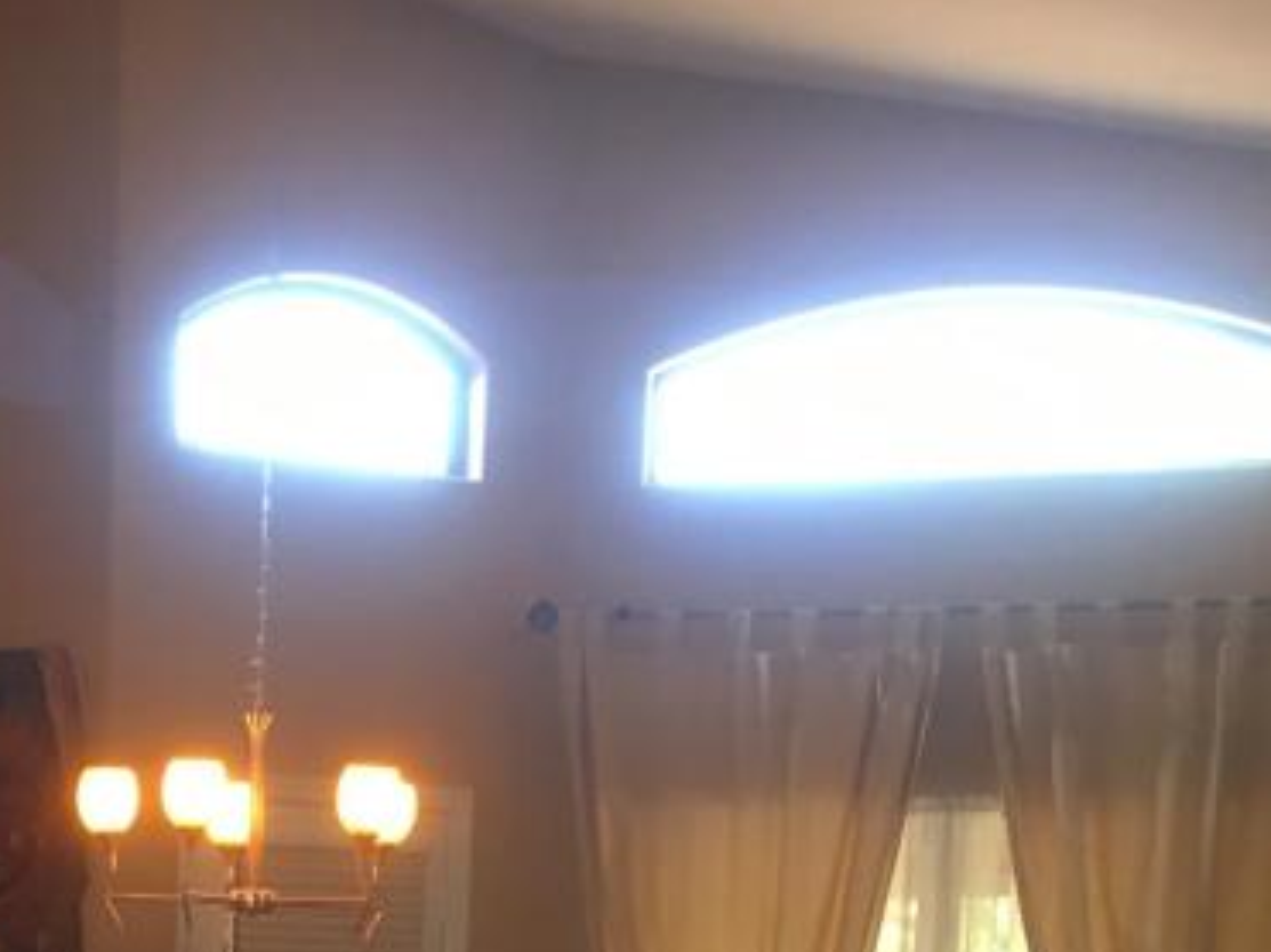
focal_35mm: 80
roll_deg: -0.5
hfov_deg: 23.1
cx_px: -99
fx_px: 2936
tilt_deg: -5.0
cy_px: 1250
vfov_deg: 17.3
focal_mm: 4.15
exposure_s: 1/30
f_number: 2.2
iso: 64
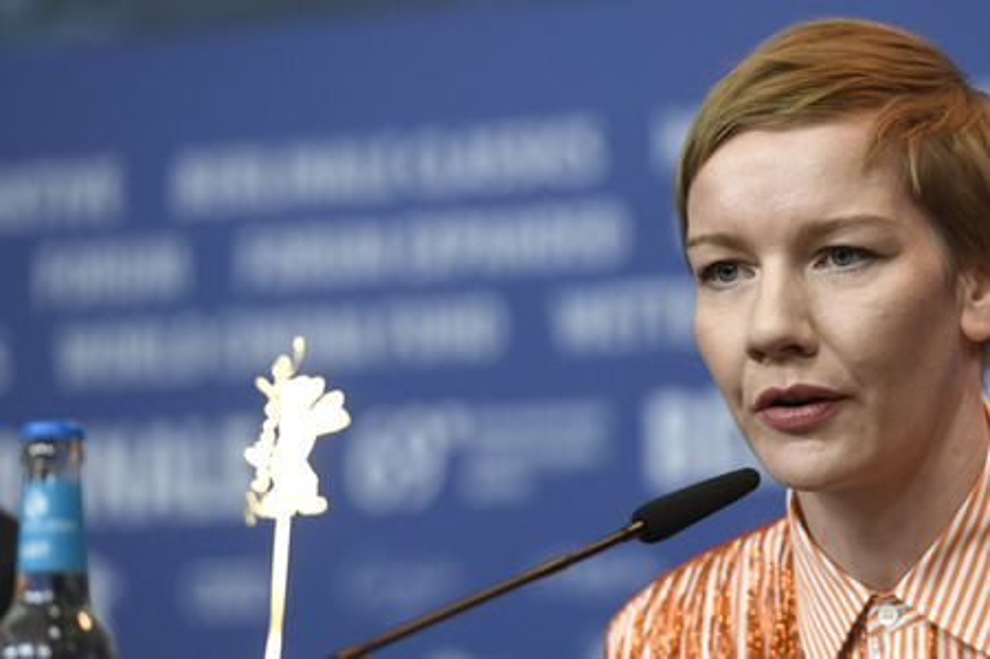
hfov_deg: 11.1
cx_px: 495
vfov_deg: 7.4
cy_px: 330
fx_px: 5084
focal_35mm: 185
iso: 1000
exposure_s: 1/320
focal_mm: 185
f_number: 3.5
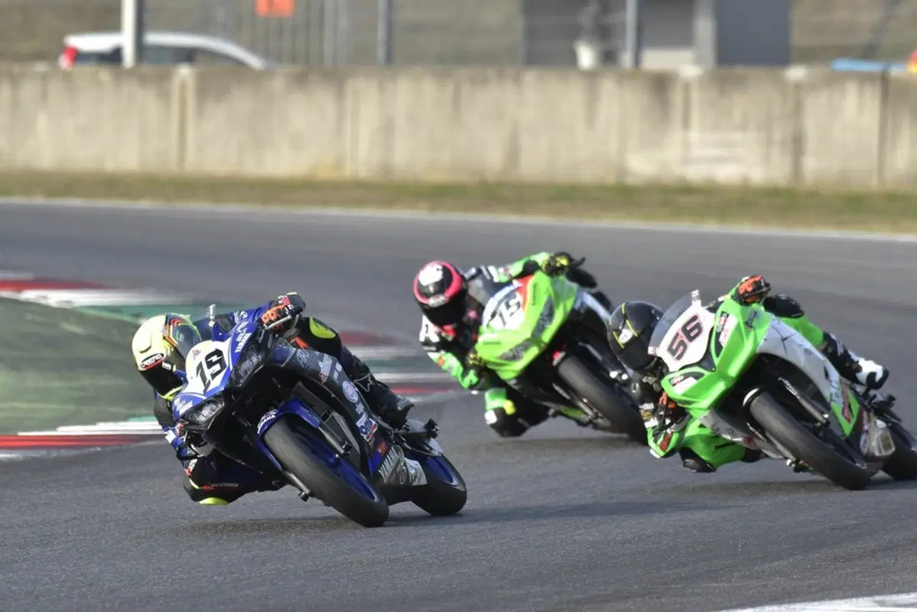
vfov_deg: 2.4
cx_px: 458
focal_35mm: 585
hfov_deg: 3.5
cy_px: 306
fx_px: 14904
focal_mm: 390
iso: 500
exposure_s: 1/1250
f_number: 5.6
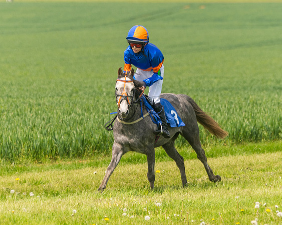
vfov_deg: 3.9
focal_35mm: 394
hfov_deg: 4.9
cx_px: 135
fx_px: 3284
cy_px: 106
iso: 400
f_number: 4
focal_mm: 185
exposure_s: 1/2500
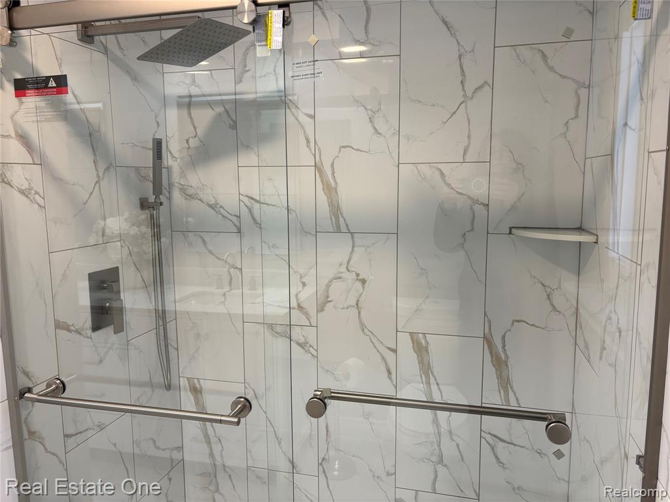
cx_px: 335
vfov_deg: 53.1
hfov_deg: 67.3
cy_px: 251
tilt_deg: -7.6
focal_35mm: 26
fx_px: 503
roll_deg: +0.0
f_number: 1.6
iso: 64
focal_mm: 5.96
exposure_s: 1/60
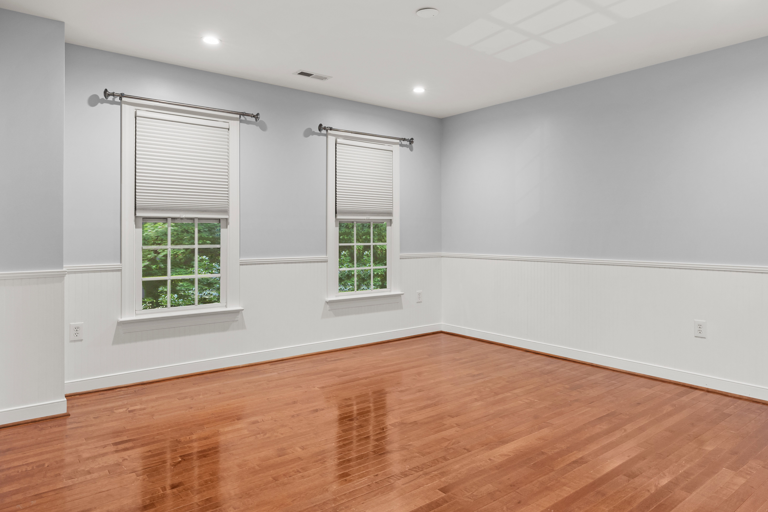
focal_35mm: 24
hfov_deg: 73.6
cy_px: 235
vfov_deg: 53.1
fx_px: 512
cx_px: 419
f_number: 8
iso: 1000
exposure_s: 1/2.5
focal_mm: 22
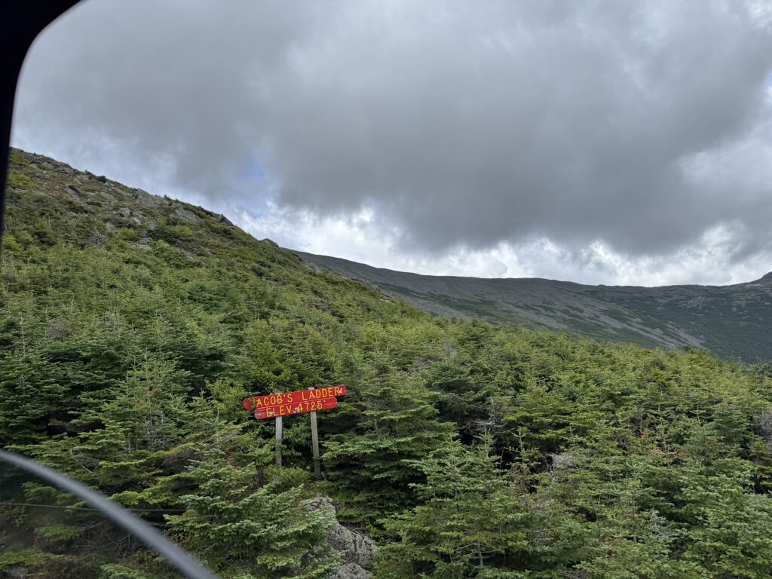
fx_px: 535
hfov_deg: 71.6
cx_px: 386
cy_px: 290
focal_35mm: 24
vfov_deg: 56.8
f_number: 1.78
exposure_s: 1/3597
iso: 80
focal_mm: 6.76
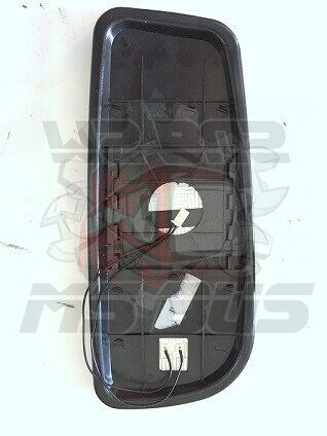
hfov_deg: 48.2
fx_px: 365
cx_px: 164
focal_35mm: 29
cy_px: 218
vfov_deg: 61.7
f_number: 2.2
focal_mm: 4.15
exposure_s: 1/33
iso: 160
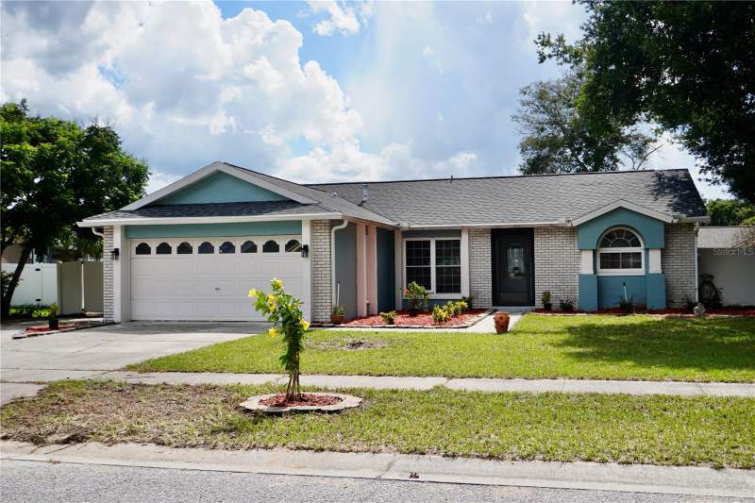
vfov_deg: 35.5
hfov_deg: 51.3
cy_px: 252
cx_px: 378
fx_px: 786
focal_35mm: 38
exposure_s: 1/640
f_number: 5.6
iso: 100
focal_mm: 25
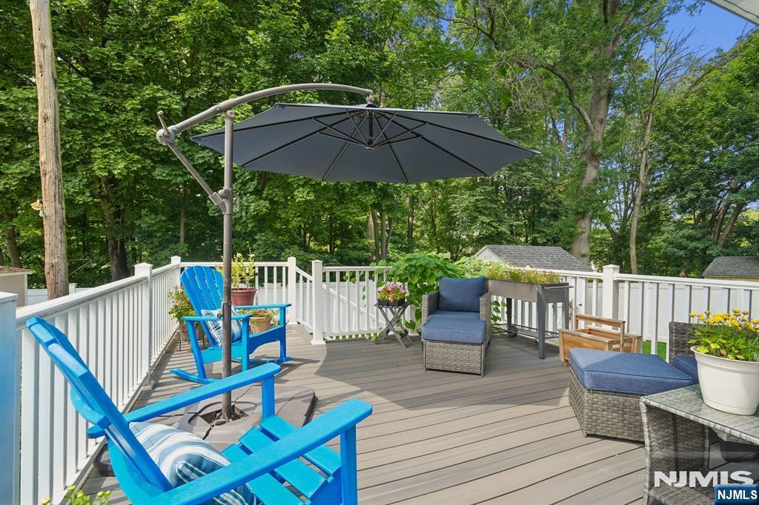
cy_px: 252
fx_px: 337
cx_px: 380
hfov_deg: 96.8
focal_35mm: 16
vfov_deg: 73.7
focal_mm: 16
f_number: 8
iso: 400
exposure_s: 1/100
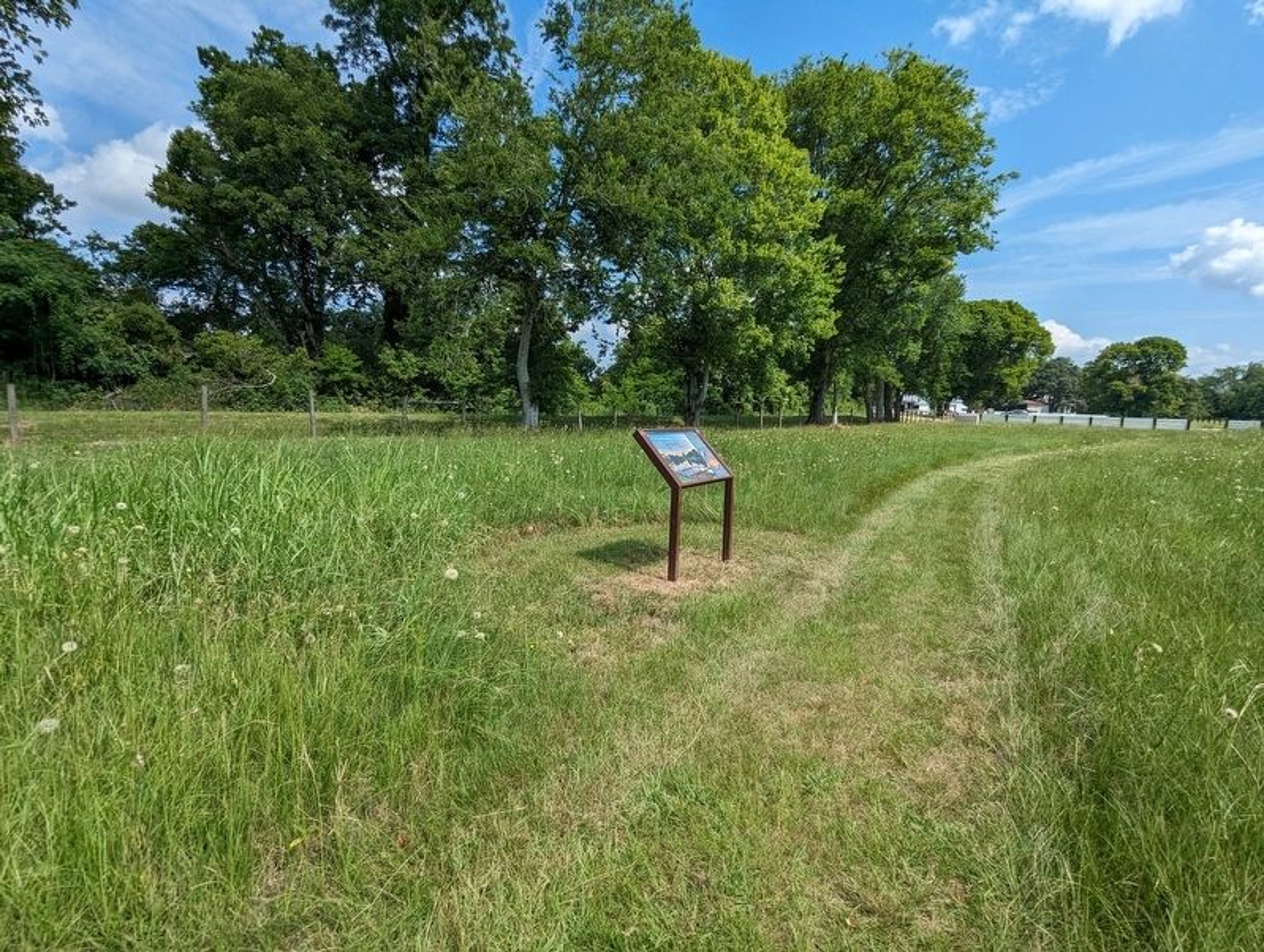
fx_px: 585
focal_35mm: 16
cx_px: 632
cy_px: 476
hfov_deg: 94.4
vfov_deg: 78.3
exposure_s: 1/1799
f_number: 2.2
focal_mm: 2.35
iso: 54
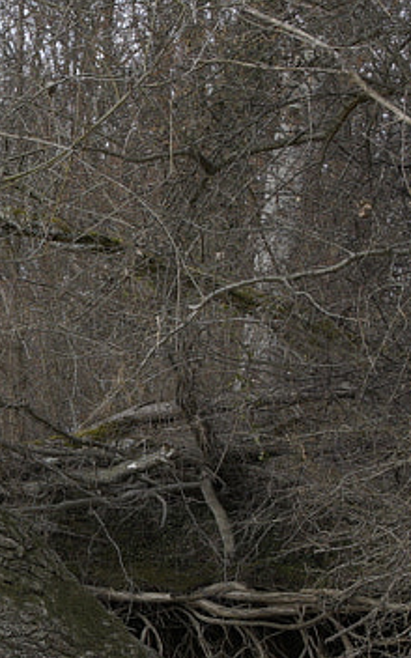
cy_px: 561
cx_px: -338
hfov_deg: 7.8
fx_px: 2903
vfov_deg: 12.8
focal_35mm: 162
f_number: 9
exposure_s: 1/100
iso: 125
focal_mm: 35
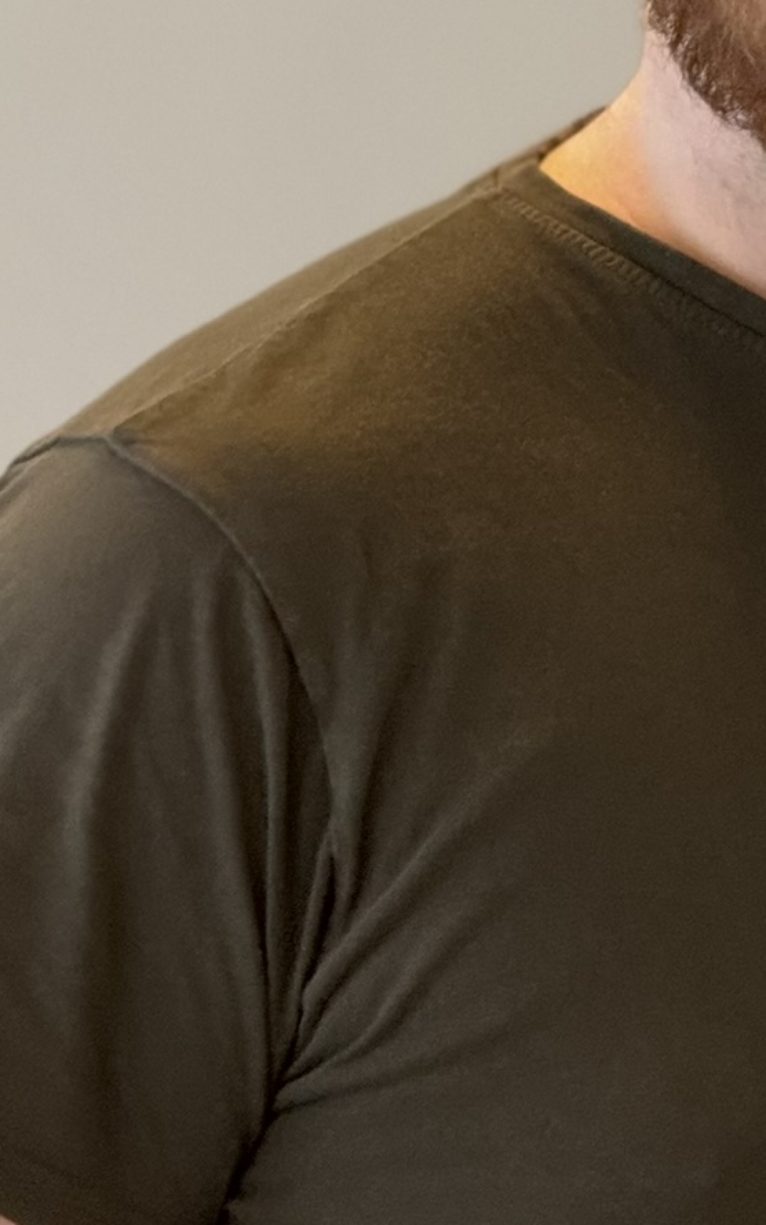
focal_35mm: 293
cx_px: 900
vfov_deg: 7.1
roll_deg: -1.3
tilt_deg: -1.1
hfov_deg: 4.5
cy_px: 158
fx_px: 9782
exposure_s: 1/50
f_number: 2.8
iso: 400
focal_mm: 15.66
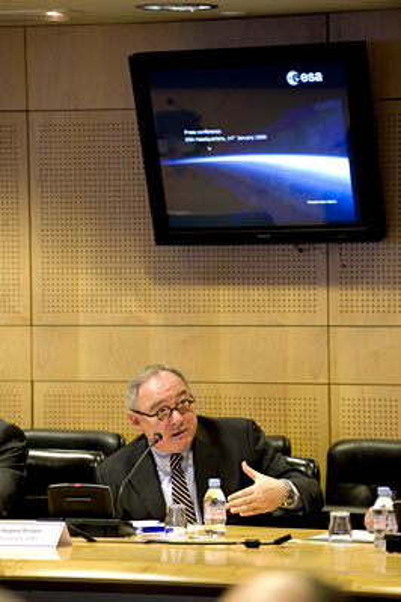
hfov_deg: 6.9
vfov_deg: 10.3
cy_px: 301
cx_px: 200
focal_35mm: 200
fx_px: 3347
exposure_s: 1/80
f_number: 4.5
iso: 2000
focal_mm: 200
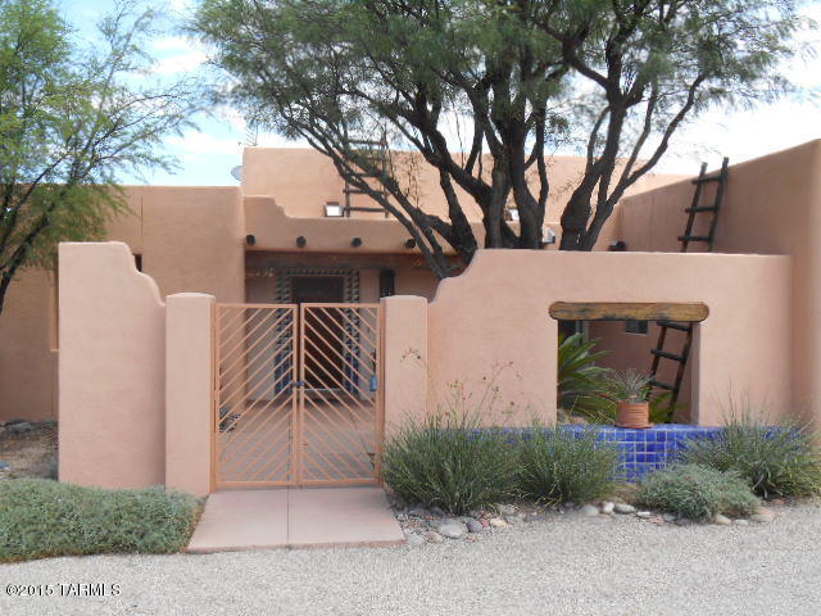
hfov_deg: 45.8
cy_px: 308
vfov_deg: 35.1
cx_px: 410
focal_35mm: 41
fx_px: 972
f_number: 3.9
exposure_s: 1/320
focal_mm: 7.2
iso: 80
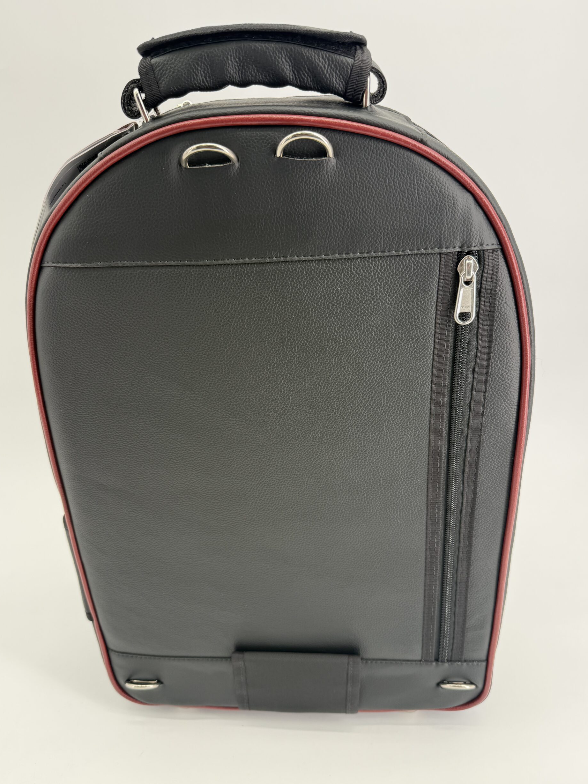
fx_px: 566
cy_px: 403
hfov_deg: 54.9
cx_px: 297
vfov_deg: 69.4
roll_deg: +2.3
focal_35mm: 25
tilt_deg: -24.6
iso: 100
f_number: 1.78
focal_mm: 6.76
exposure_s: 1/230
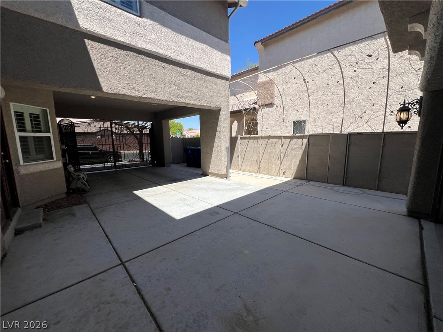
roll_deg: +0.3
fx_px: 166
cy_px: 166
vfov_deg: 89.9
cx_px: 222
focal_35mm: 13
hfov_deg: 106.2
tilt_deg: -9.5
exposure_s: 1/1727
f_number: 1.8
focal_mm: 1.57
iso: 32
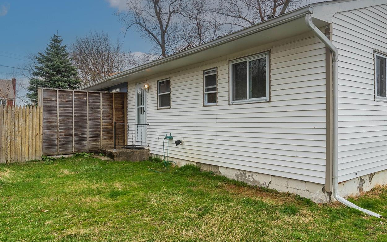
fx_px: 264
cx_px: 233
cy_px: 109
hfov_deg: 71.8
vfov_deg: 49.2
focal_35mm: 25
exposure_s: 1/160
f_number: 6.3
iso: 100
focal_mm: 10
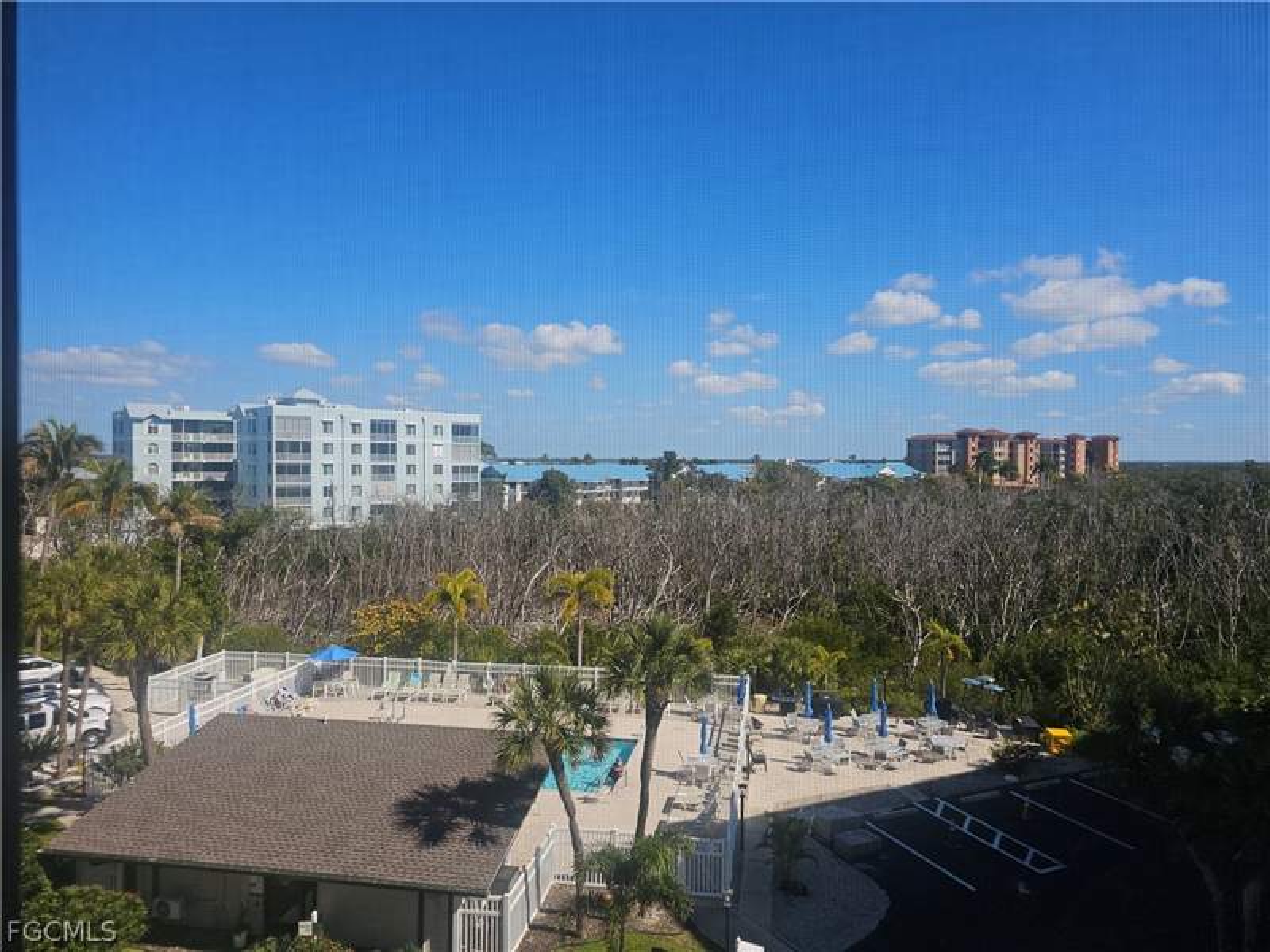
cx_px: 635
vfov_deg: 58.9
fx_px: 844
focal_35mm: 23
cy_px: 476
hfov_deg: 73.9
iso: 10
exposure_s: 1/641
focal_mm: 6.3
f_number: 1.7
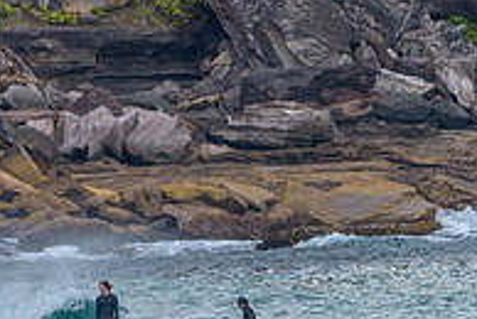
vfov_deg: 0.8
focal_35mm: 1832
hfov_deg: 1.1
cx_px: 119
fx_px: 24311
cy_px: 335
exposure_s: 1/2000
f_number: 5.6
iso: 400
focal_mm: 500
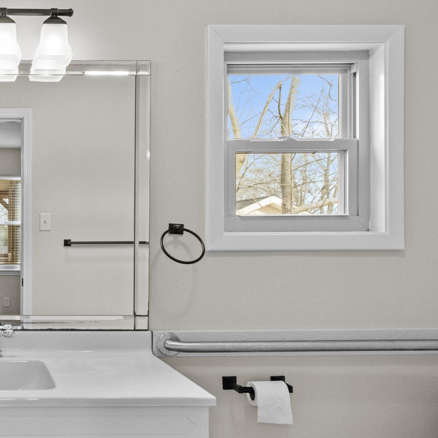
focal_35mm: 32
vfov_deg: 50.9
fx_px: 458
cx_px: -10
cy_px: 250
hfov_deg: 43.1
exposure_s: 1/2.5
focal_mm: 10
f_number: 8
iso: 800
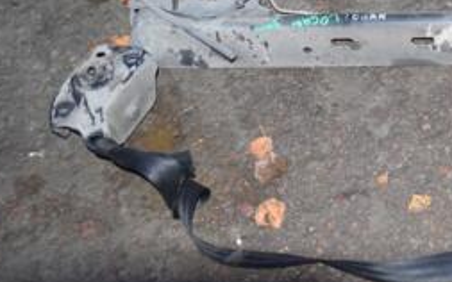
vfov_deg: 16.6
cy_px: -20
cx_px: 481
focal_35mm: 76
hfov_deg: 25.4
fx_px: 939
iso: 800
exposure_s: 1/60
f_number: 5
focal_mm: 21
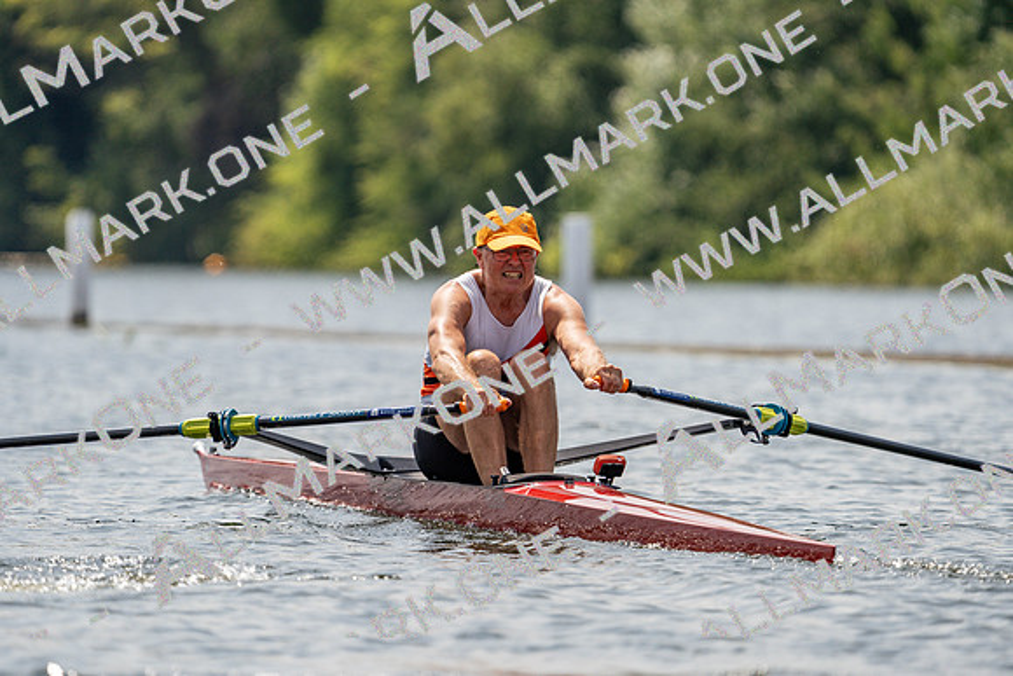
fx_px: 12609
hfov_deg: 4.6
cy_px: 338
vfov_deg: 3.1
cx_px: 506
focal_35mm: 448
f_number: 6.3
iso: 200
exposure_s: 1/1600
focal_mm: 448
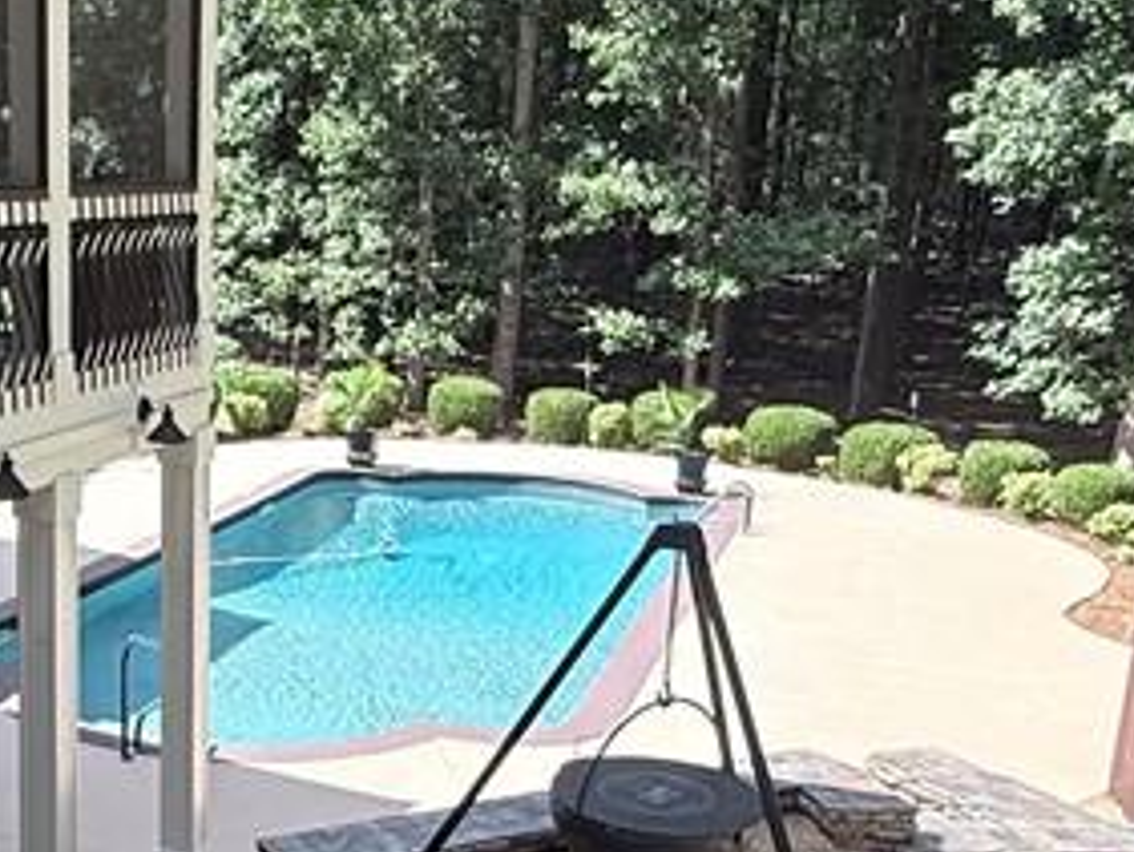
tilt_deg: -14.9
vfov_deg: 28.1
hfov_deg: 35.1
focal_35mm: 51
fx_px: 1671
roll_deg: +1.1
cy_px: 662
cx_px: 89
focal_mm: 2.22
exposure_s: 1/535
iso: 64
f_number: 2.2
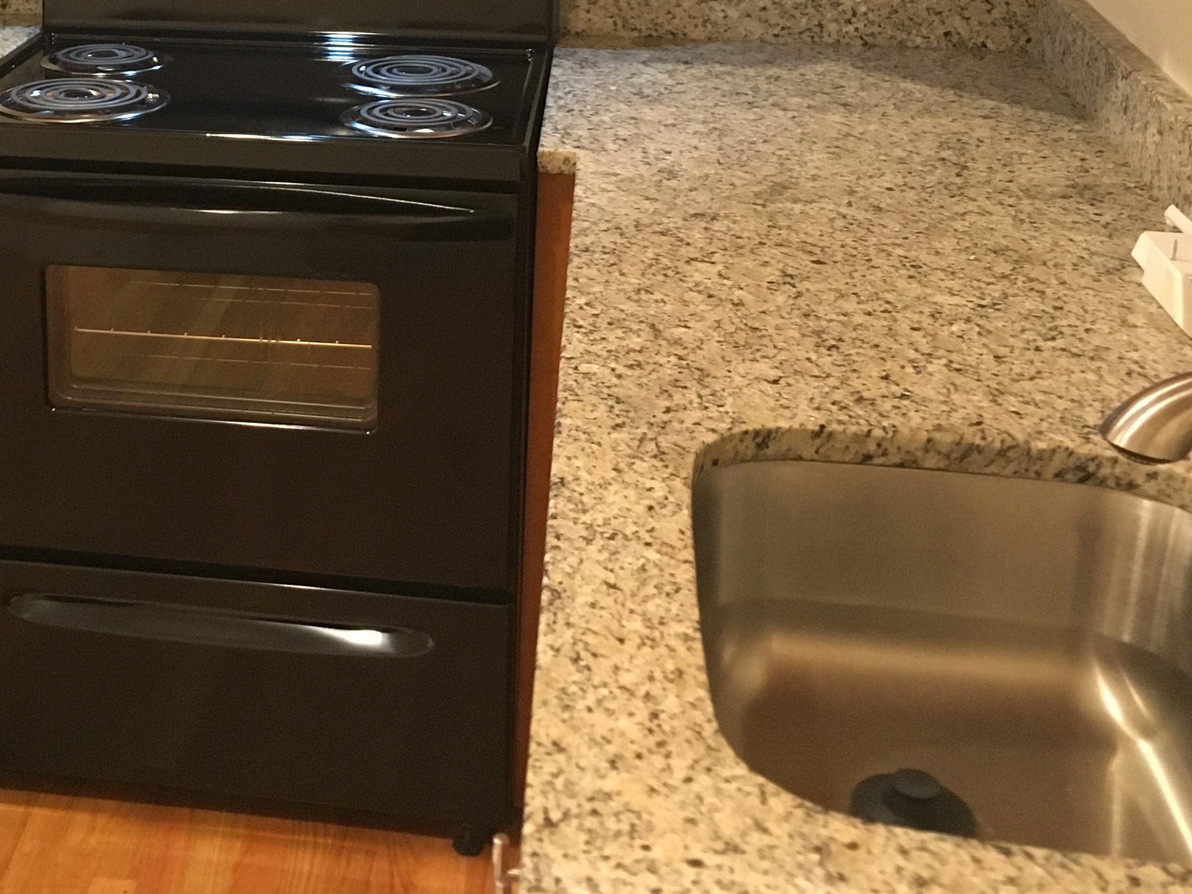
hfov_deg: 33.2
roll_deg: -0.1
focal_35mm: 56
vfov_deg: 25.3
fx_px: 1928
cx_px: 218
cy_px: 78
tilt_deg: -15.4
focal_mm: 4.15
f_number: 2.2
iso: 250
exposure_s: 1/30
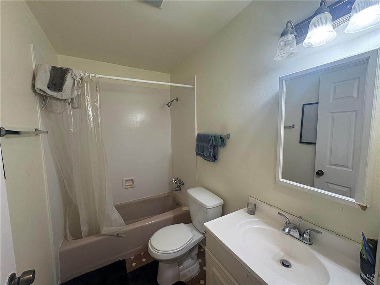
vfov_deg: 85.7
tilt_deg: -5.1
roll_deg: +1.7
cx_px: 190
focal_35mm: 14
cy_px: 142
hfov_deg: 102.1
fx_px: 154
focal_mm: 2.22
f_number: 2.2
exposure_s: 1/60
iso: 100
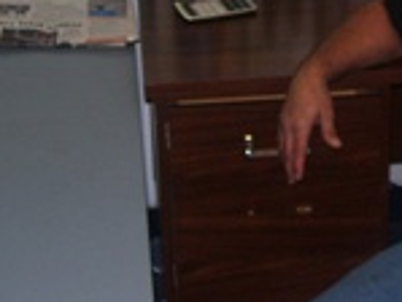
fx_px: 1220
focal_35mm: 105
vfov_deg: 14.0
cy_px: 39
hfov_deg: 18.1
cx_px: 421
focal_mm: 7.6
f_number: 3
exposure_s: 1/60
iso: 80
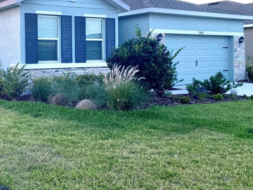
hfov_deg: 37.1
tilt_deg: +0.1
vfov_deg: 30.0
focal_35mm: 48
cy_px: 63
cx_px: 24
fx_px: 351
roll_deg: +0.7
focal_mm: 4.25
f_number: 1.8
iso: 64
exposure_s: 1/122
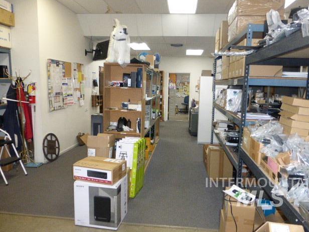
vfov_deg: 54.9
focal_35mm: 25
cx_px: 161
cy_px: 114
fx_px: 223
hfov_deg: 69.3
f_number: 3.3
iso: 800
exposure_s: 1/60
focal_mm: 4.3
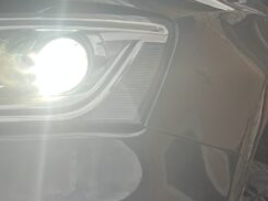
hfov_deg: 16.0
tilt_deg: -1.2
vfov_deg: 13.2
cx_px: -161
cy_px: 215
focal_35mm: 110
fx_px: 852
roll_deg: -0.8
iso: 50
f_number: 1.5
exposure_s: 1/1029
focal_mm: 5.7
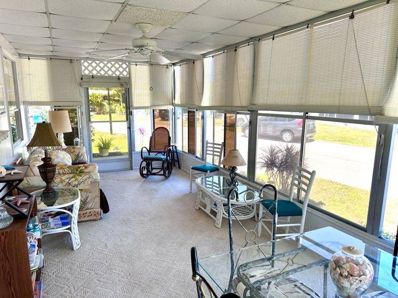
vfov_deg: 56.8
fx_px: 276
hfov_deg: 71.6
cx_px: 199
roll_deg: -1.1
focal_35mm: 24
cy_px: 149
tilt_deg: -11.1
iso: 64
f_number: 1.78
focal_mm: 6.86
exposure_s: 1/153
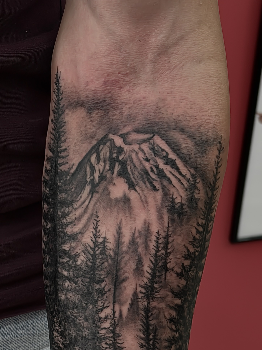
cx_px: 117
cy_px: 305
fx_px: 1009
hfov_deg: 14.8
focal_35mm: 100
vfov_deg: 19.3
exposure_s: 1/100
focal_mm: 6.76
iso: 50
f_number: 1.8
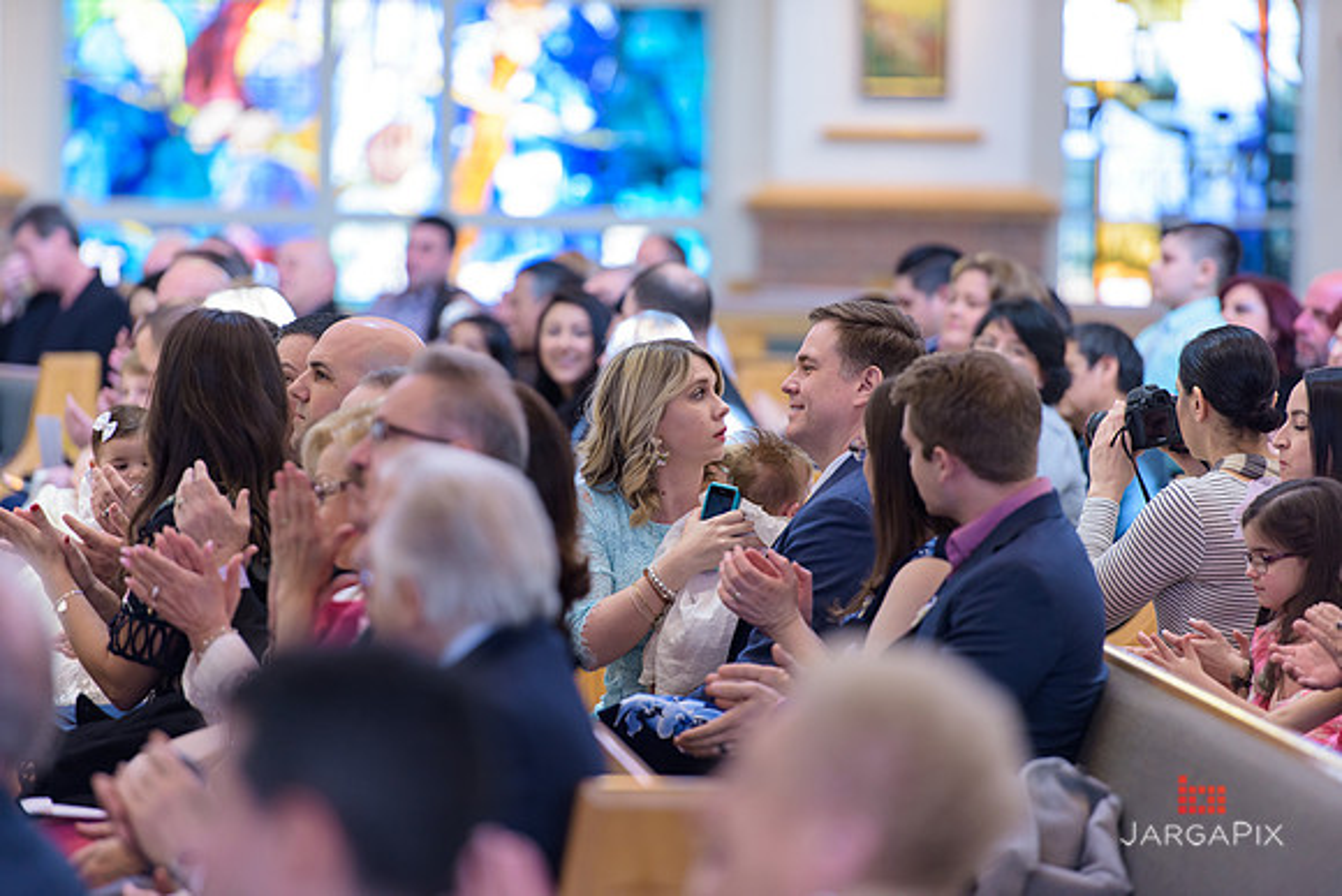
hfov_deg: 10.3
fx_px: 7457
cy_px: 448
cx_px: 671
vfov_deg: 6.9
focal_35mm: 200
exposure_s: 1/200
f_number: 3.2
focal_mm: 200
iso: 1000
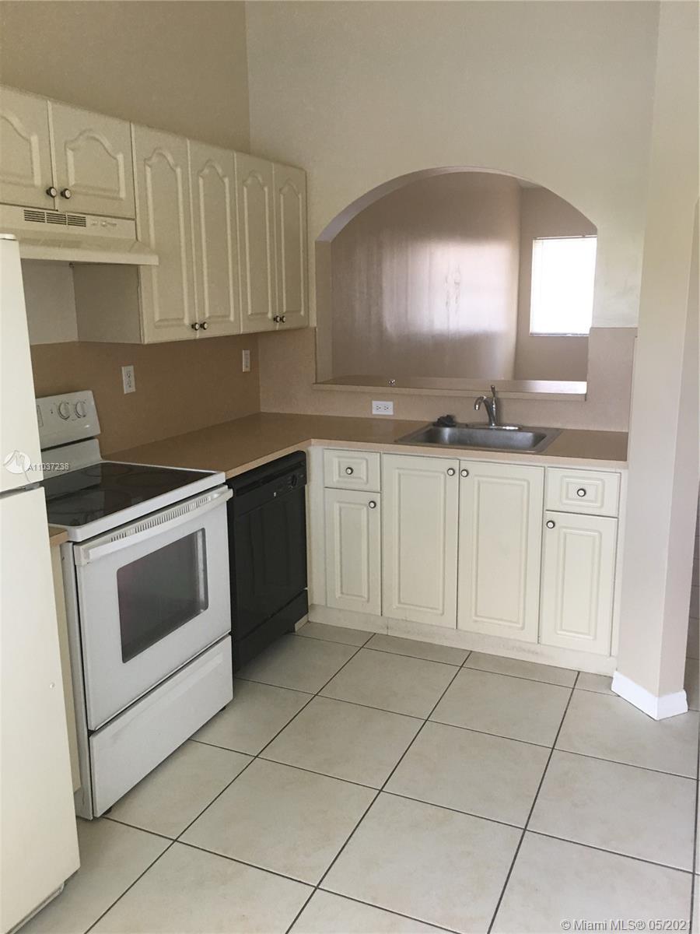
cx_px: 350
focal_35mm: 29
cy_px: 467
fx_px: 782
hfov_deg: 48.2
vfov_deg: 61.7
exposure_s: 1/15
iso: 50
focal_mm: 4.15
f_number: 2.2
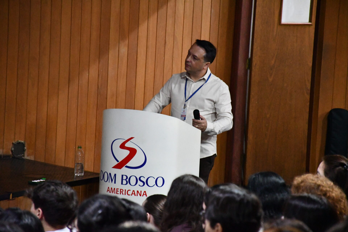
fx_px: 2030
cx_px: 174
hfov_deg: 9.8
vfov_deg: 6.5
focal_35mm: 210
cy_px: 116
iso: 12800
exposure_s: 1/100
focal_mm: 140
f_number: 5.6
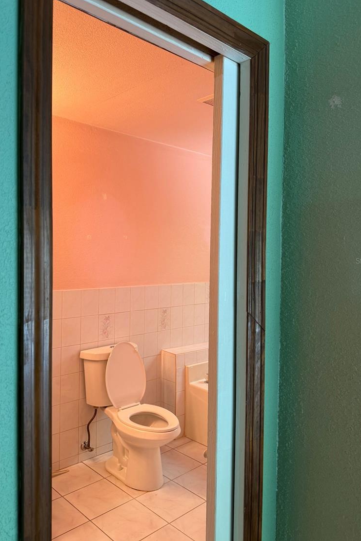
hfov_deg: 47.9
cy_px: 260
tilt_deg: -1.1
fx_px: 406
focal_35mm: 27
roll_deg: +0.6
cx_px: 171
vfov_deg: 67.3
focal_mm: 6.76
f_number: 1.78
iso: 160
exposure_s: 1/60
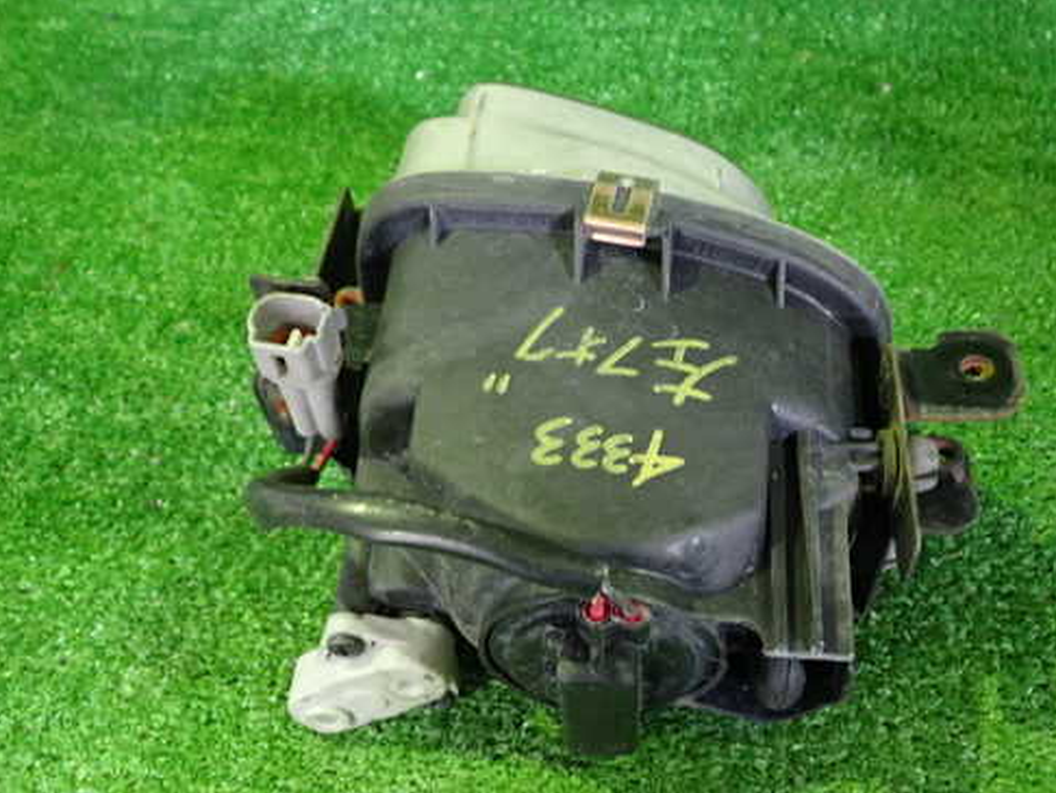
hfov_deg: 49.9
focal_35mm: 37
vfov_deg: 38.7
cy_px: 432
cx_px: 606
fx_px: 1129
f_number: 2.3
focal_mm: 5.4
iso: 800
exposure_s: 1/25
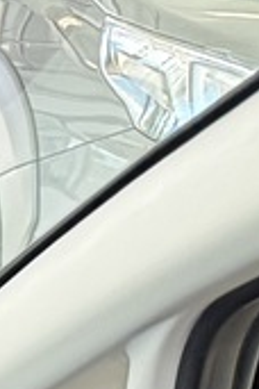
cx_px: -1109
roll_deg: -0.6
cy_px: 1215
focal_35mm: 210
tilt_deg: -31.3
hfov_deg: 5.0
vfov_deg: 8.2
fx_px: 2266
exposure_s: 1/60
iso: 320
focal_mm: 6.76
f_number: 1.78
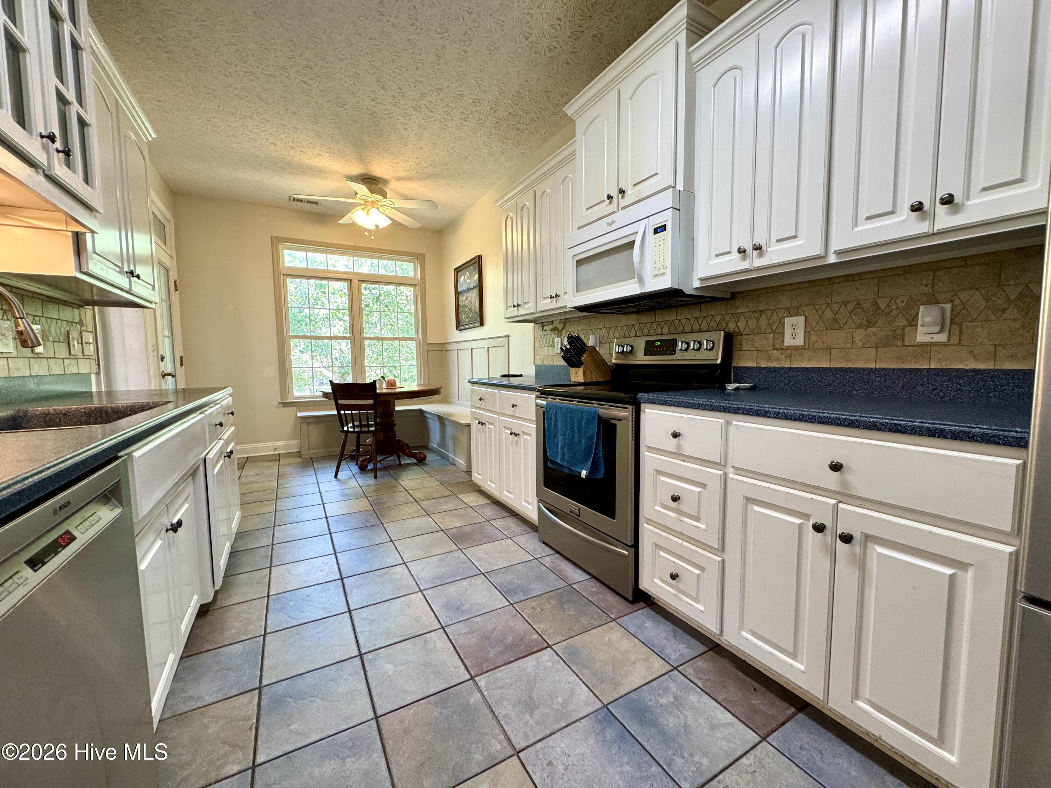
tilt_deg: -5.9
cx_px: 526
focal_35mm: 14
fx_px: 425
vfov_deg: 85.7
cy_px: 394
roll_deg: +0.8
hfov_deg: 102.1
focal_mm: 2.22
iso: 200
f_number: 2.2
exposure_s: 1/60
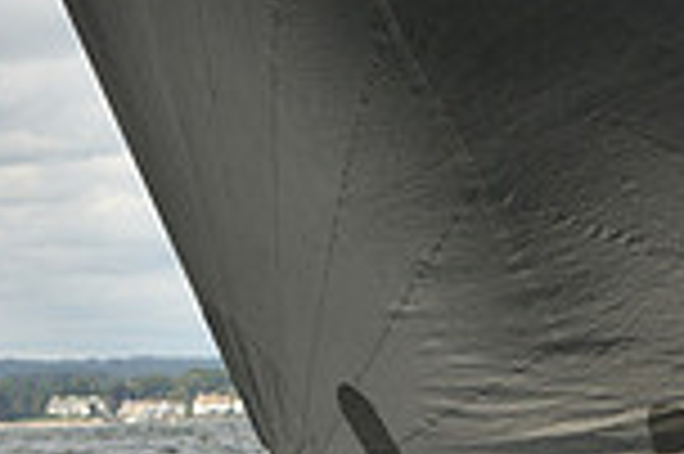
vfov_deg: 4.2
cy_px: 420
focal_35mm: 328
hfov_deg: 6.2
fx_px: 6225
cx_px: 1206
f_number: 8
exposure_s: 1/800
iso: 250
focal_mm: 86
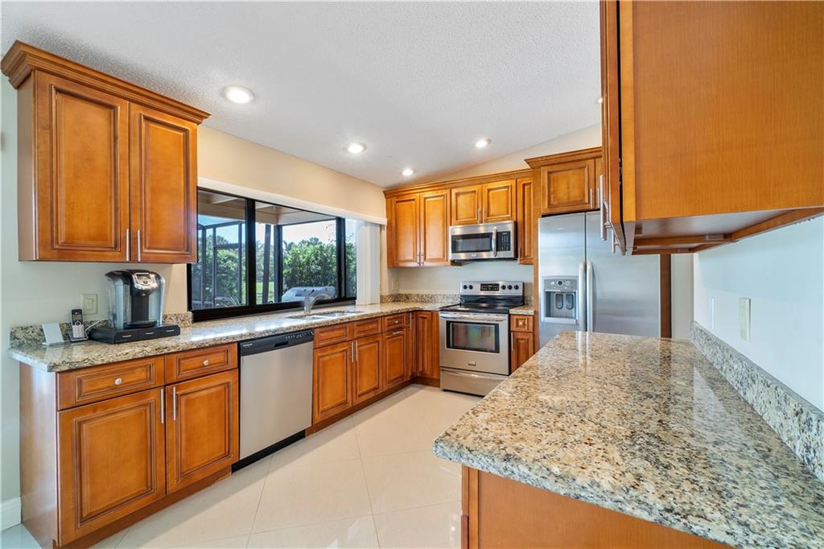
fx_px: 343
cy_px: 274
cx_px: 412
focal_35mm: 15
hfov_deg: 100.4
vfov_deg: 77.3
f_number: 11
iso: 160
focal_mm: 10
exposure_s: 1/2
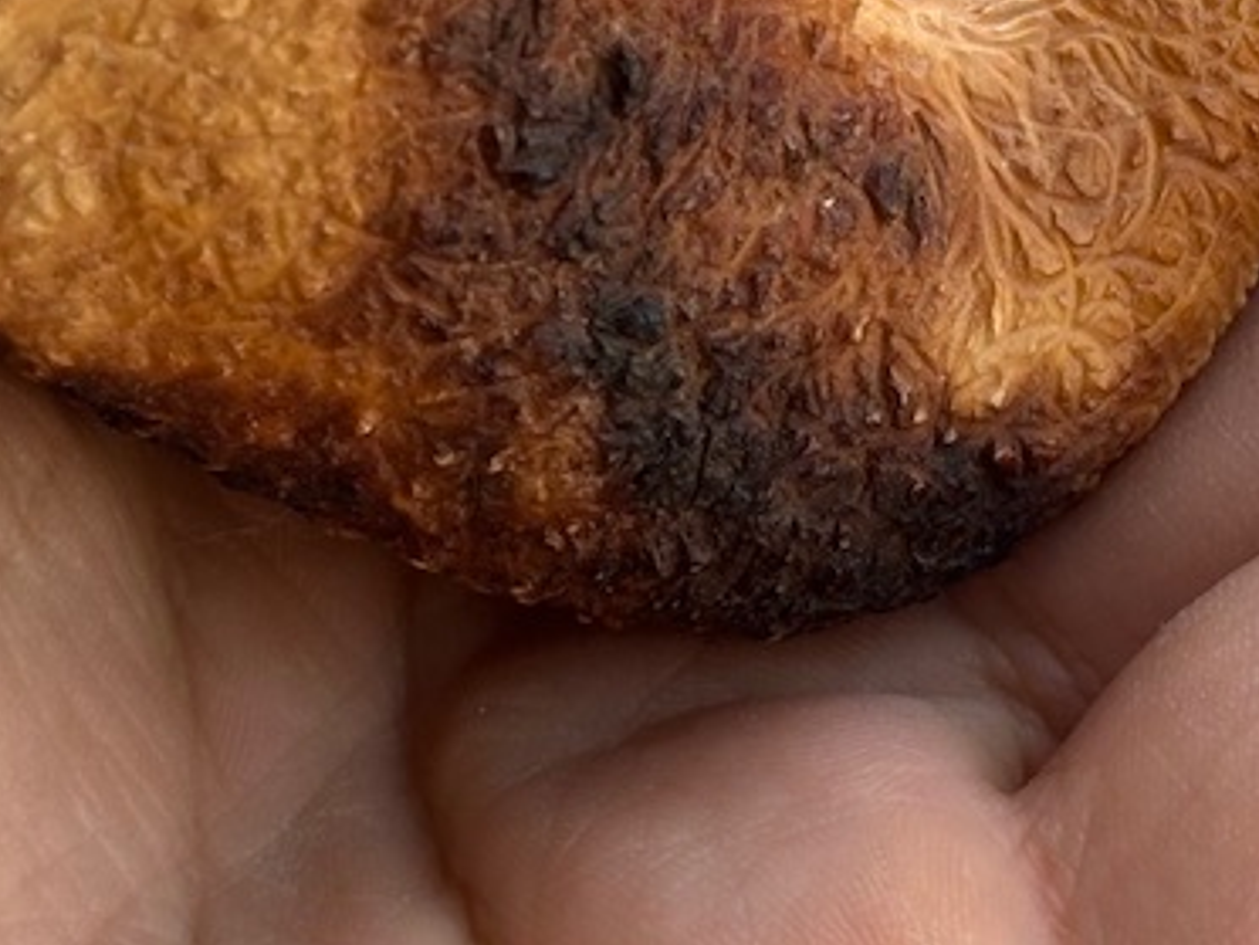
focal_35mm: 165
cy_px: -620
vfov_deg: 8.7
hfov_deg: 11.9
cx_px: 1110
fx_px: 6001
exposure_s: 1/564
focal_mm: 6.86
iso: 64
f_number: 1.78
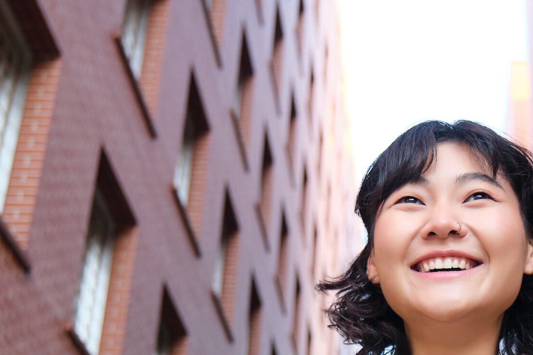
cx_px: 469
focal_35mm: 69
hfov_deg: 28.2
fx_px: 1022
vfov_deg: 19.3
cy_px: 341
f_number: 2.8
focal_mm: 20
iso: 400
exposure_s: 1/125
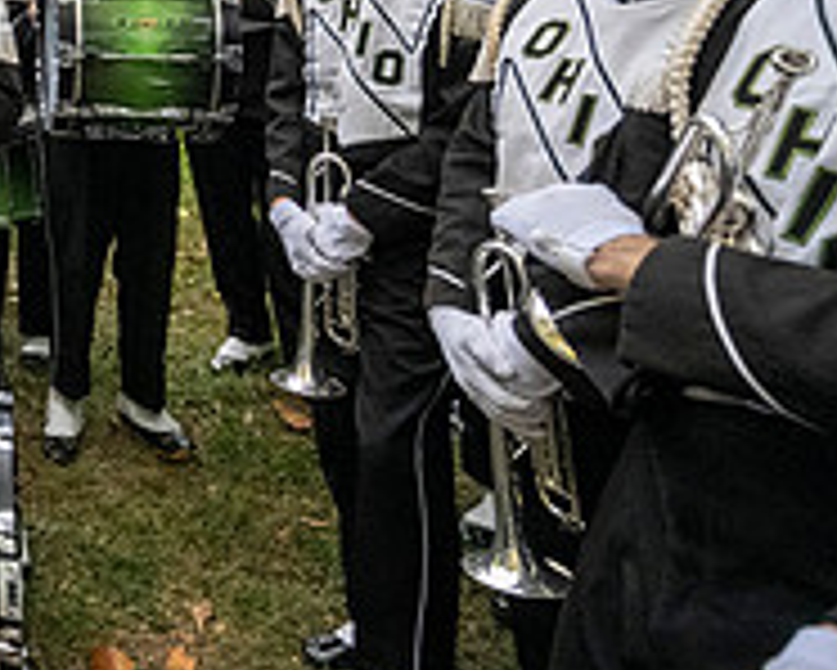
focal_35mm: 41
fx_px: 1016
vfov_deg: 33.0
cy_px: -25
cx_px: -338
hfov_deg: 30.8
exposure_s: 1/4000
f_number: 4
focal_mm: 14
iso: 3200
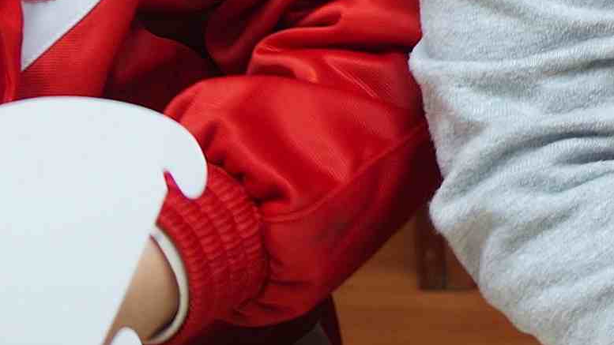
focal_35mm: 173
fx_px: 2816
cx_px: 1320
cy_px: -396
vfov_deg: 6.7
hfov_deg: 11.0
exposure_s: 1/60
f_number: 4
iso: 200
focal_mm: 24
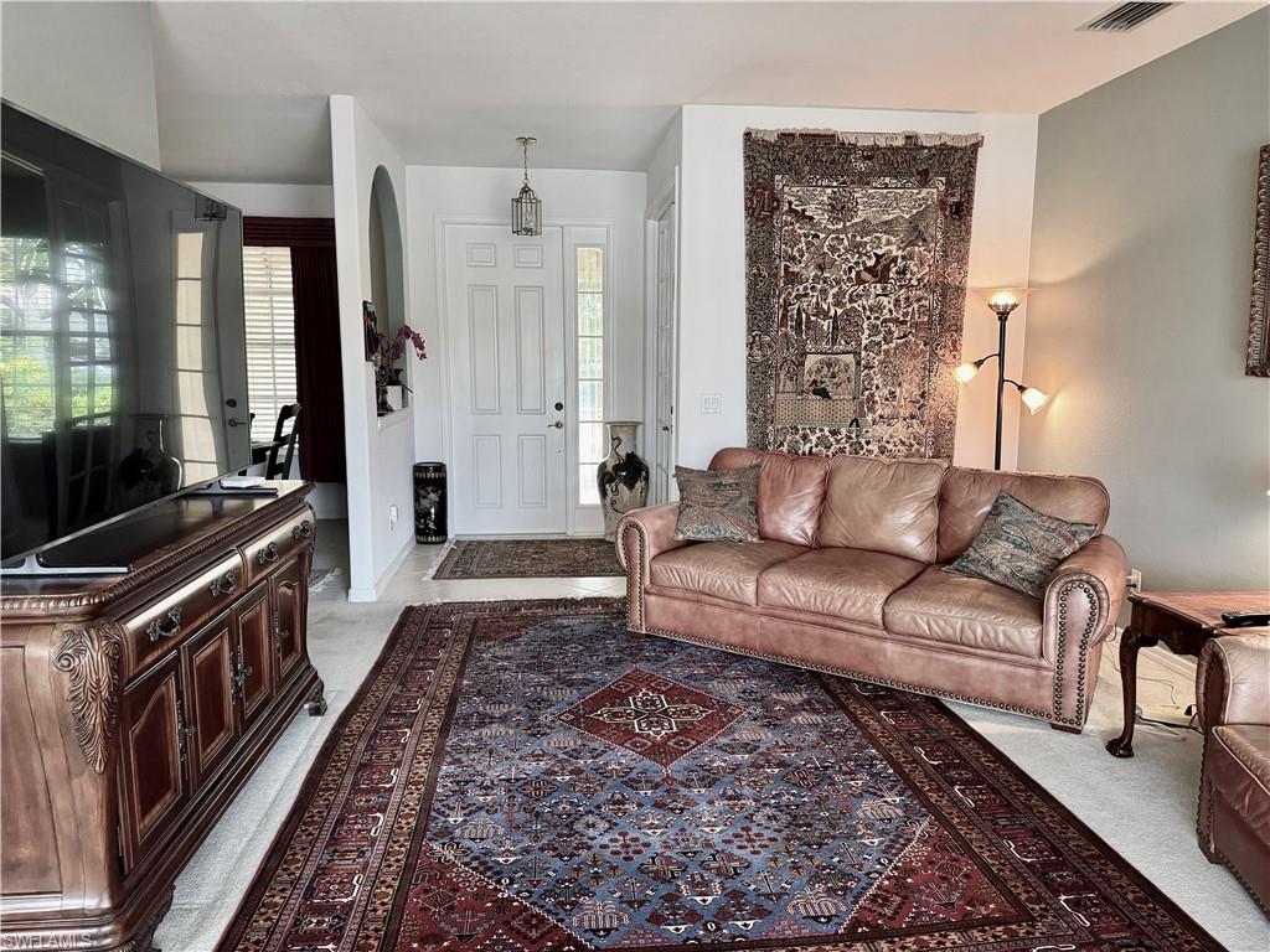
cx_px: 635
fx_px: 881
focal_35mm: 24
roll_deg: -0.1
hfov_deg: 71.6
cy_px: 476
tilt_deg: -7.3
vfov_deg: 56.8
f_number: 1.78
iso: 500
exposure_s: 1/60
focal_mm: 6.76
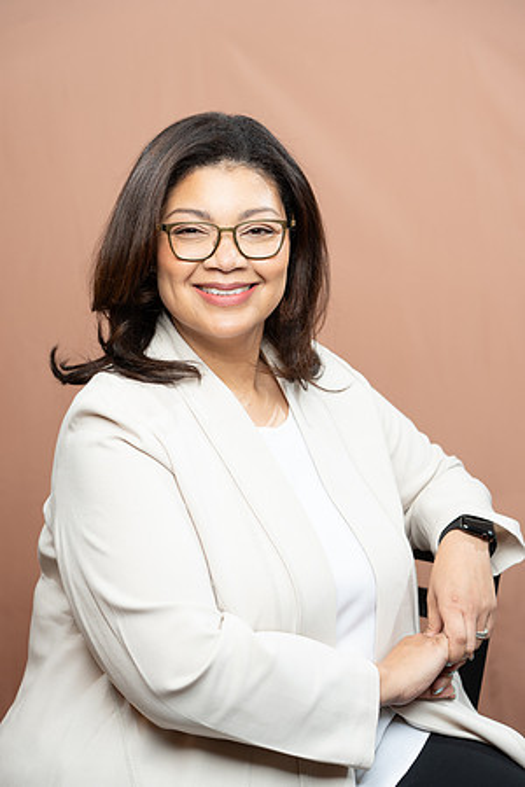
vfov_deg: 28.8
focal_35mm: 70
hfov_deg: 19.5
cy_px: 394
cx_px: 262
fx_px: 1531
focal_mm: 70
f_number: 4
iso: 320
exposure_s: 1/160
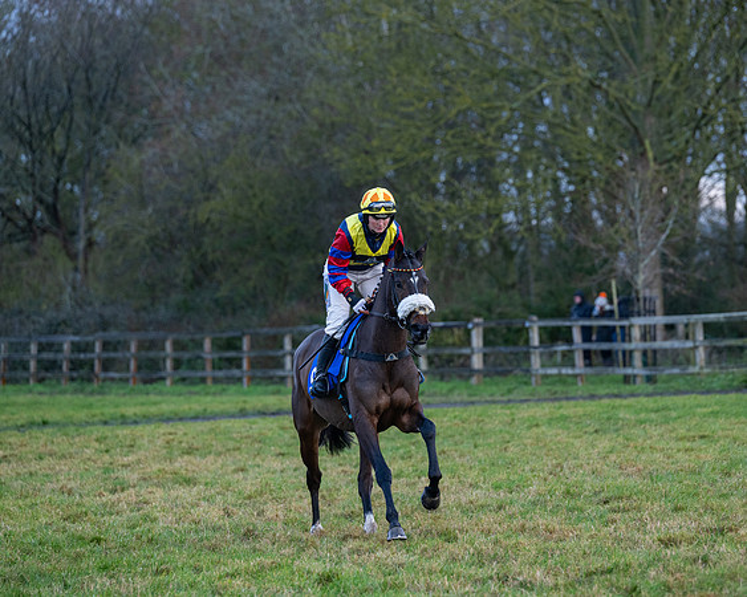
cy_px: 298
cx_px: 387
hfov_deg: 10.4
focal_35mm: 186
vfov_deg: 8.3
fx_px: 4107
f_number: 4
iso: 800
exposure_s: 1/500
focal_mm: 165
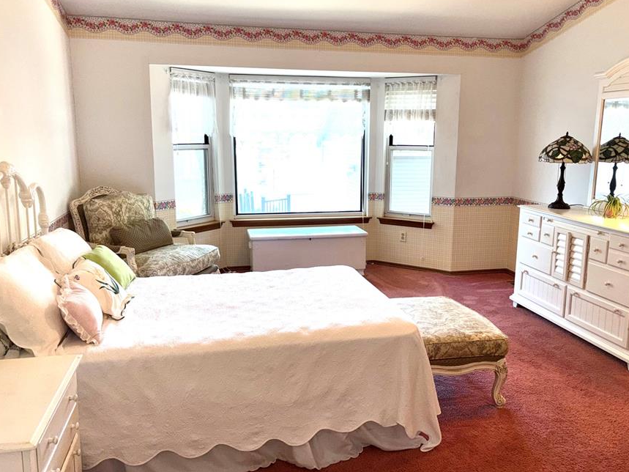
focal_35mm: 31
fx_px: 563
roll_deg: -0.3
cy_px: 226
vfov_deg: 45.4
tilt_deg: -10.0
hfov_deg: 58.3
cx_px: 332
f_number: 1.6
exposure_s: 1/185
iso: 64
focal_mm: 5.96
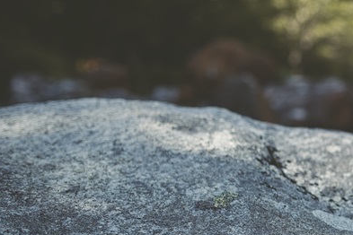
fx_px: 1049
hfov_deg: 17.3
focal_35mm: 107
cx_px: 519
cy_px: 87
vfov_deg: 12.8
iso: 80
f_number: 2.2
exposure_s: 1/400
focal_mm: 35
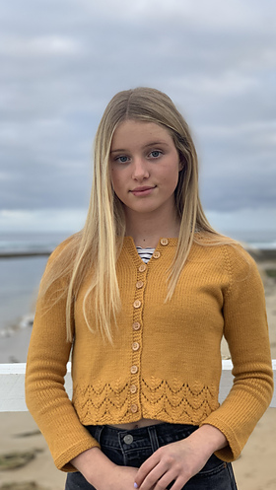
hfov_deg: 21.1
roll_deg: +0.9
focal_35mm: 57
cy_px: 245
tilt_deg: -0.6
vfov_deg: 36.6
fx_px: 741
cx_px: 169
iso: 32
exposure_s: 1/122
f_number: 2.4
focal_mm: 6
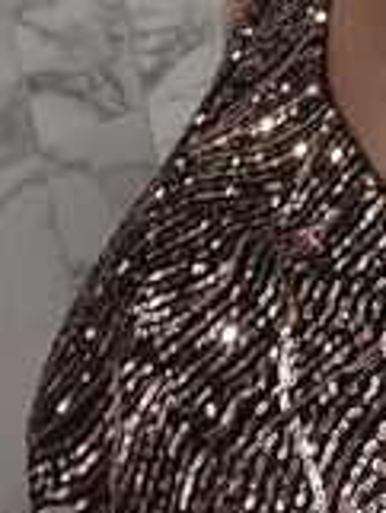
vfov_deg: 19.5
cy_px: -147
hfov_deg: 14.7
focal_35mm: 93
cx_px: 595
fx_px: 1381
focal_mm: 2.71
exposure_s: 1/30
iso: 640
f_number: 2.2
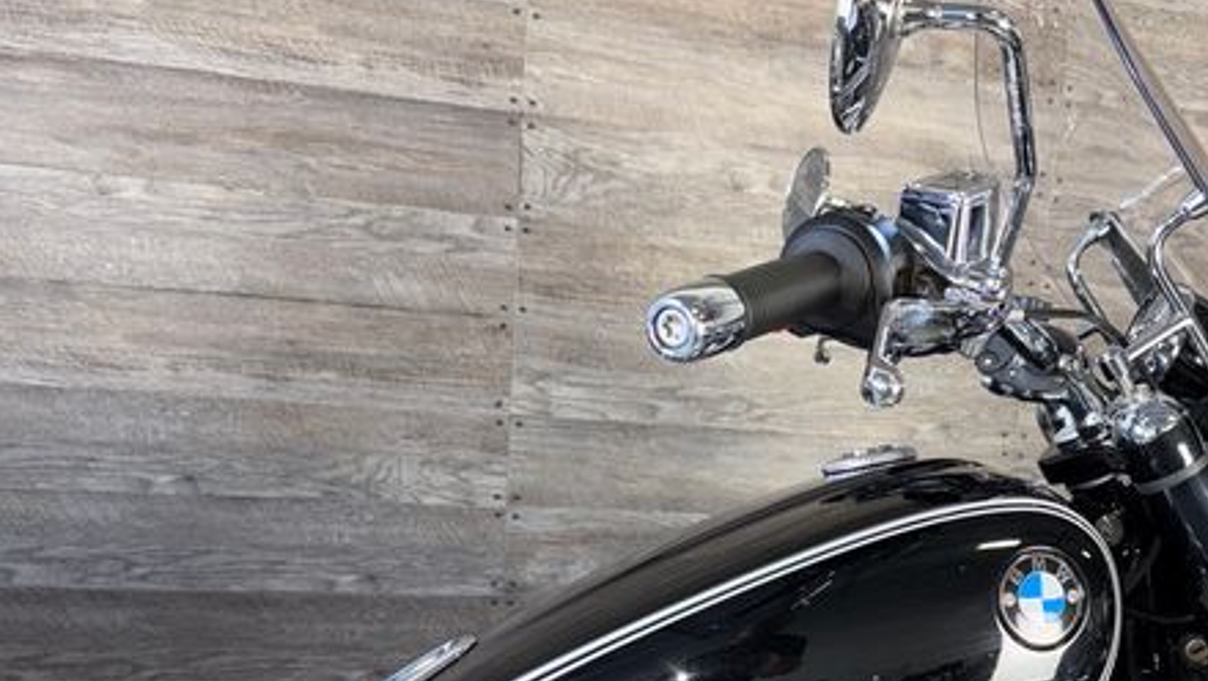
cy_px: 588
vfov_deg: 30.1
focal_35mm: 38
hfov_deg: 52.1
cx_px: 769
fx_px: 1218
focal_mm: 6.76
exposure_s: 1/31
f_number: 1.78
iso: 50
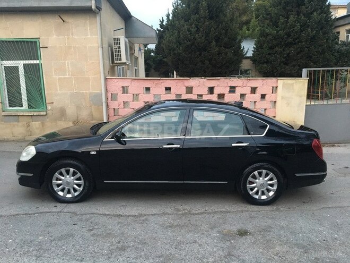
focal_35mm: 29
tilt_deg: -10.6
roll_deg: +0.4
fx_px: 293
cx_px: 175
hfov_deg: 61.7
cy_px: 132
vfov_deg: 48.2
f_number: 2.2
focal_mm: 4.15
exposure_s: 1/25
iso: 200
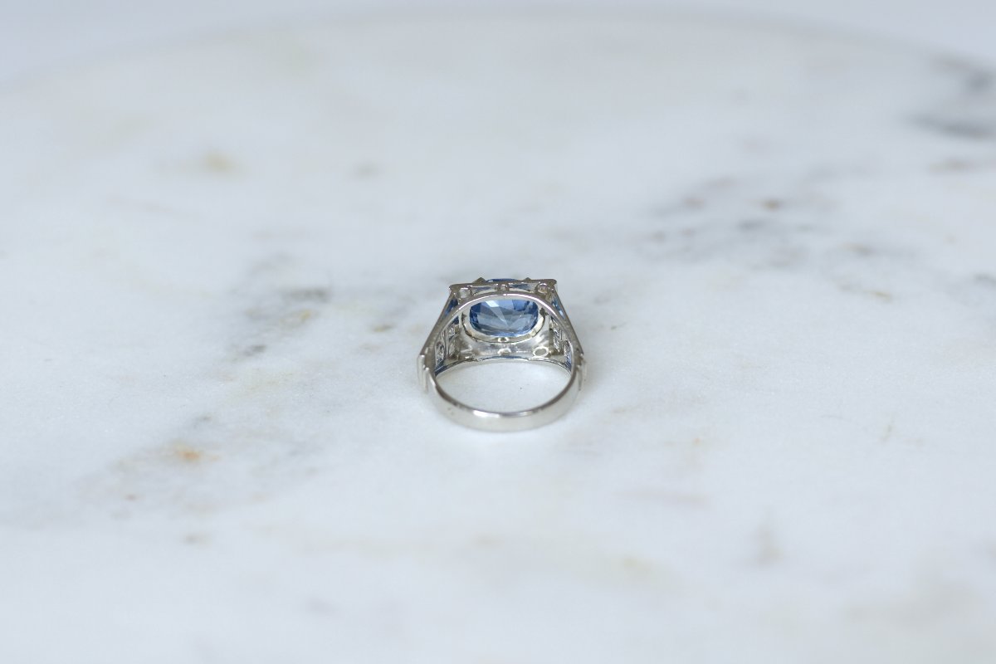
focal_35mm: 105
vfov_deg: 13.0
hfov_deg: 19.5
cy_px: 332
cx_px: 498
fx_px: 2905
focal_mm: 70
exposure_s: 1/160
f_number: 4.5
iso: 200
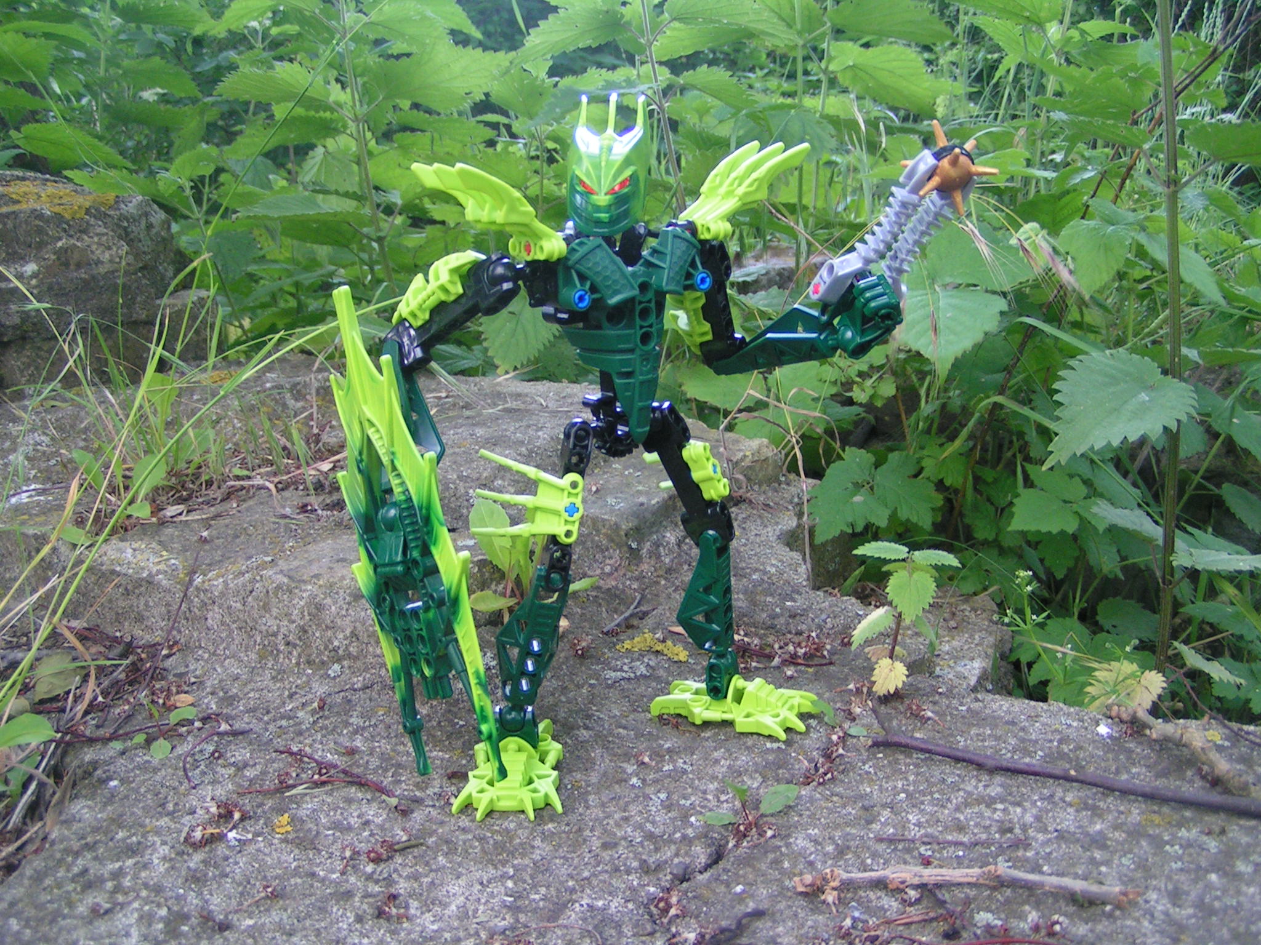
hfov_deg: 49.0
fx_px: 1384
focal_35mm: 38
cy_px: 472
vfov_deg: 37.7
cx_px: 630
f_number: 2.8
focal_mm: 5.8
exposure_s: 1/40
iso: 100
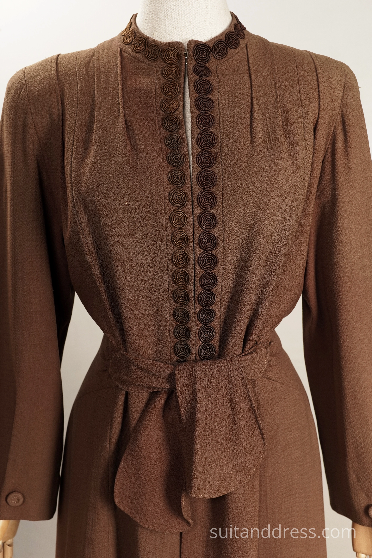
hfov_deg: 28.1
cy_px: 279
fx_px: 744
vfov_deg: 41.1
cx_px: 186
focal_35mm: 48
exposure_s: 1/80
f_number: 4.5
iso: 400
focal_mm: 32
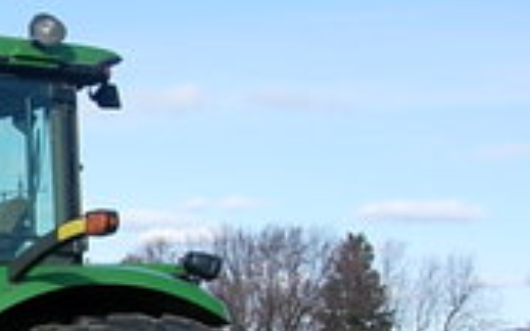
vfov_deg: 10.1
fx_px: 1834
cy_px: 426
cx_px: -254
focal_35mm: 127
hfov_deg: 15.3
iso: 64
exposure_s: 1/418
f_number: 4.8
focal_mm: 7.8
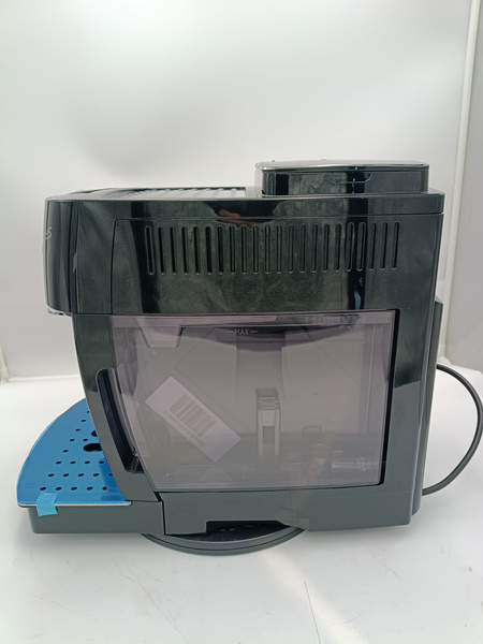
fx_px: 484
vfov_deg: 67.3
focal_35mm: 26
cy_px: 322
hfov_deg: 53.1
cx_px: 242
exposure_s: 1/111
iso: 142
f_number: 1.8
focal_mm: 4.81
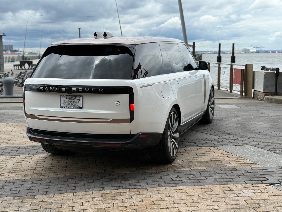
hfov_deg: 39.7
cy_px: 106
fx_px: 391
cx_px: 141
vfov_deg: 30.3
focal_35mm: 48
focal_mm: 6.76
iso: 64
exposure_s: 1/3096
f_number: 1.78
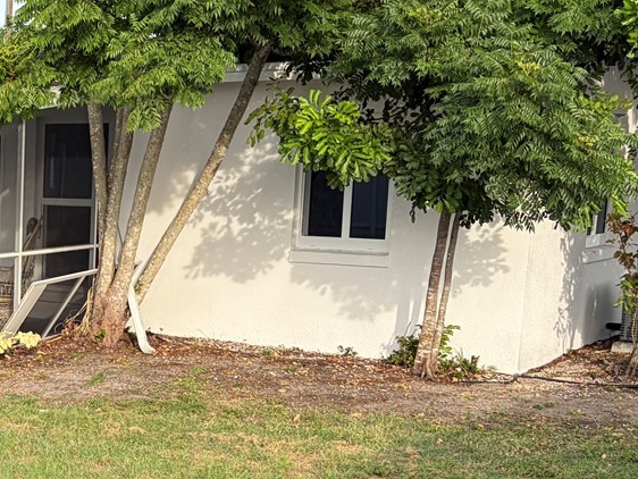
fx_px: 1364
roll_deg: -0.9
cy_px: 390
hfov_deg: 24.2
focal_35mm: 74
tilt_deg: -10.9
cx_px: -107
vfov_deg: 19.7
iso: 50
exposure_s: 1/1175
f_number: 1.6
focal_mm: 5.96
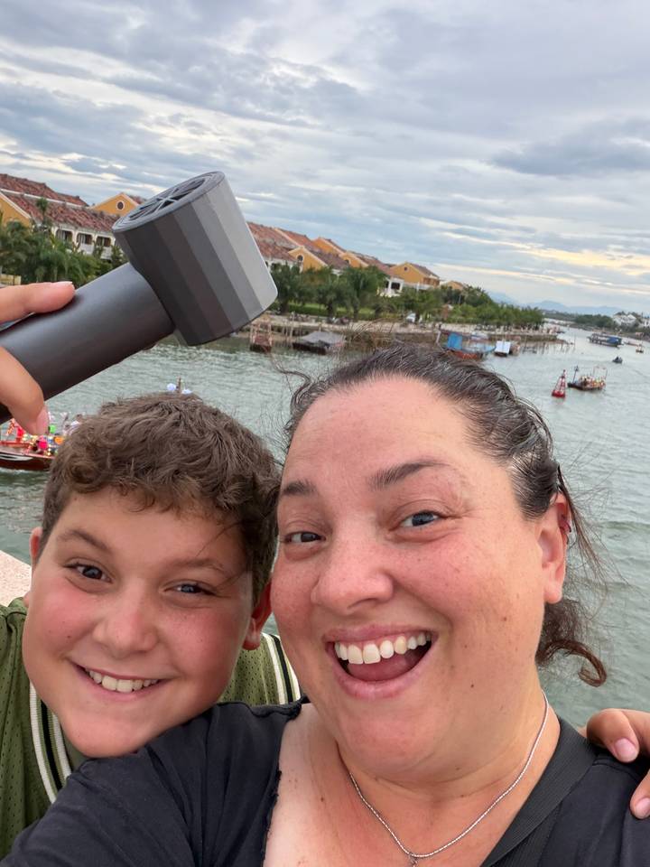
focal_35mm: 30
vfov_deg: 60.0
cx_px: 325
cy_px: 434
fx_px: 751
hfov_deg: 46.8
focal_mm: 2.71
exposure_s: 1/103
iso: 80
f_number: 1.9
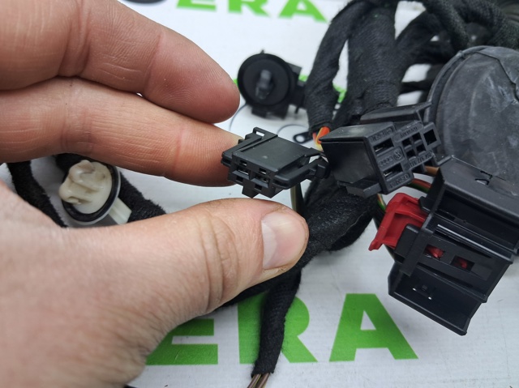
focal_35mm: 27
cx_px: 260
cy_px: 194
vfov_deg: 51.3
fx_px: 405
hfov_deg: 65.4
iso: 64
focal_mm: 4
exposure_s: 1/60
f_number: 1.8
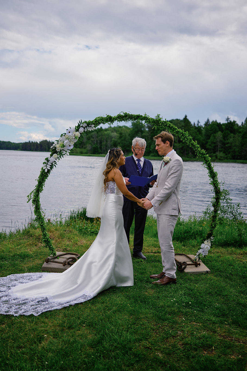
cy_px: 186
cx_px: 124
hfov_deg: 37.9
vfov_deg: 54.4
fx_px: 360
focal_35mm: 35
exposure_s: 1/4000
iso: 125
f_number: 1.4
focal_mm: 23
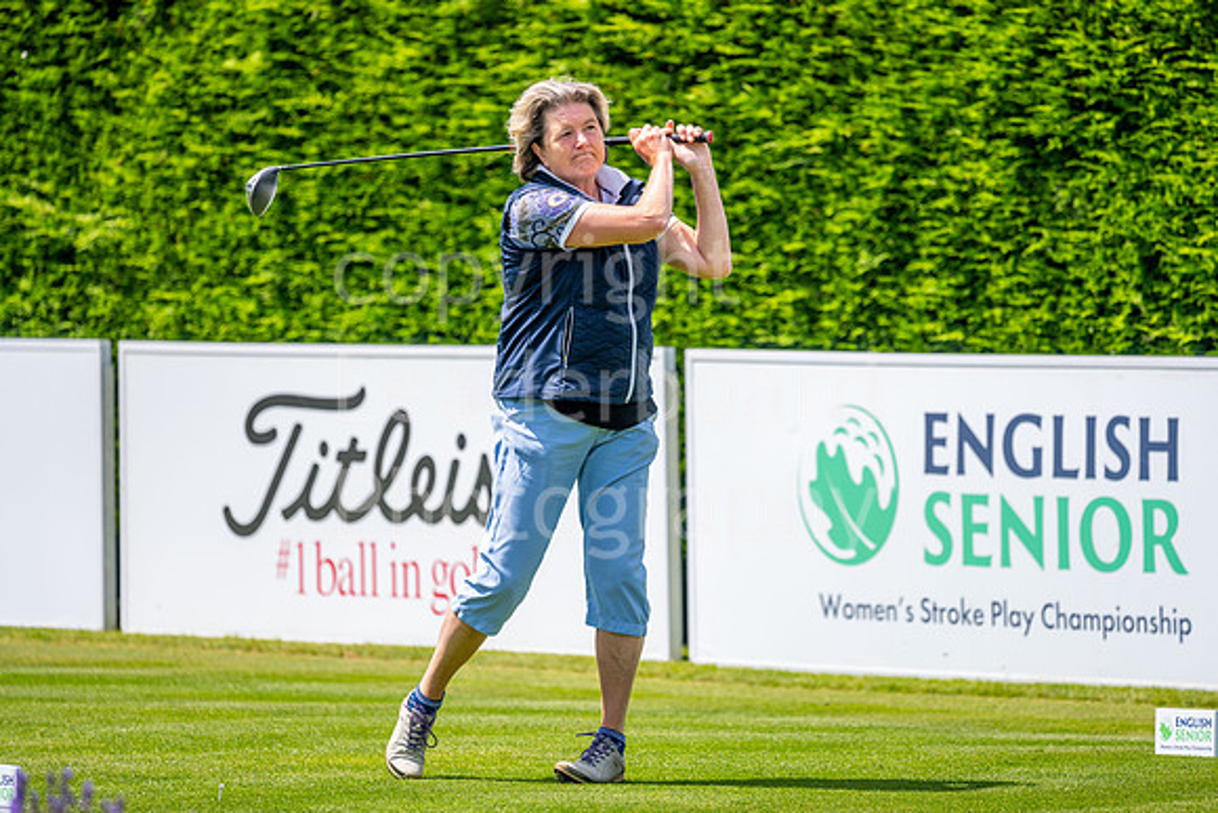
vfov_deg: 4.6
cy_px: 406
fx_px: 10152
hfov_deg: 6.9
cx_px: 609
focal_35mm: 300
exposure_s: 1/1250
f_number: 5
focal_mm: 300
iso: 200
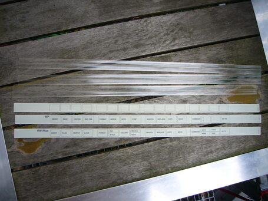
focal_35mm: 28
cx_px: 134
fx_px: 217
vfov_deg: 49.7
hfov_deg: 63.5
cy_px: 100
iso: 80
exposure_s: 1/250
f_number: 2.8
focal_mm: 4.6
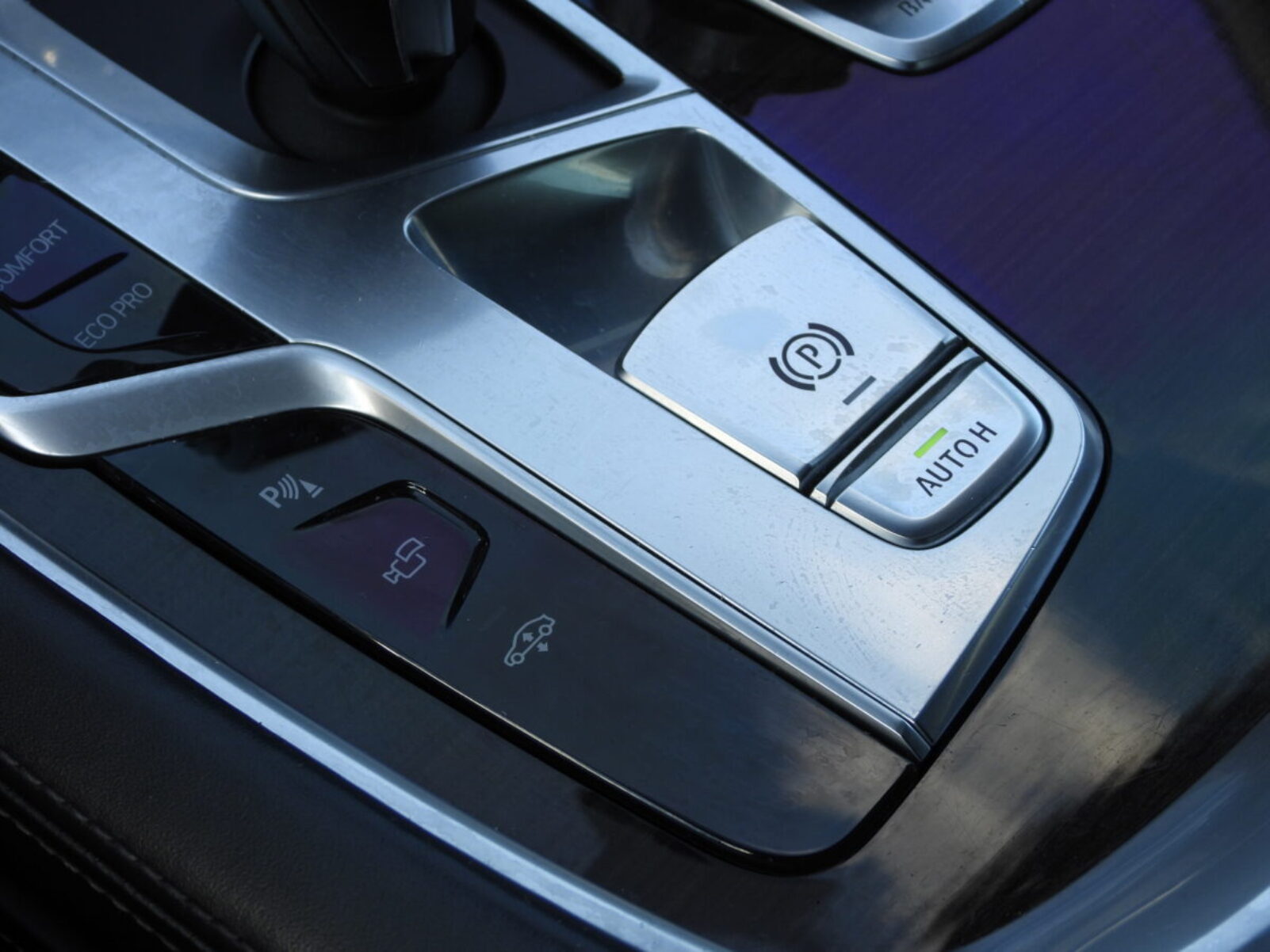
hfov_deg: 24.4
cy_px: 476
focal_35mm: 80
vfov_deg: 18.4
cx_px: 635
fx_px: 2935
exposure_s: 1/160
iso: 100
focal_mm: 14.4
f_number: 3.5
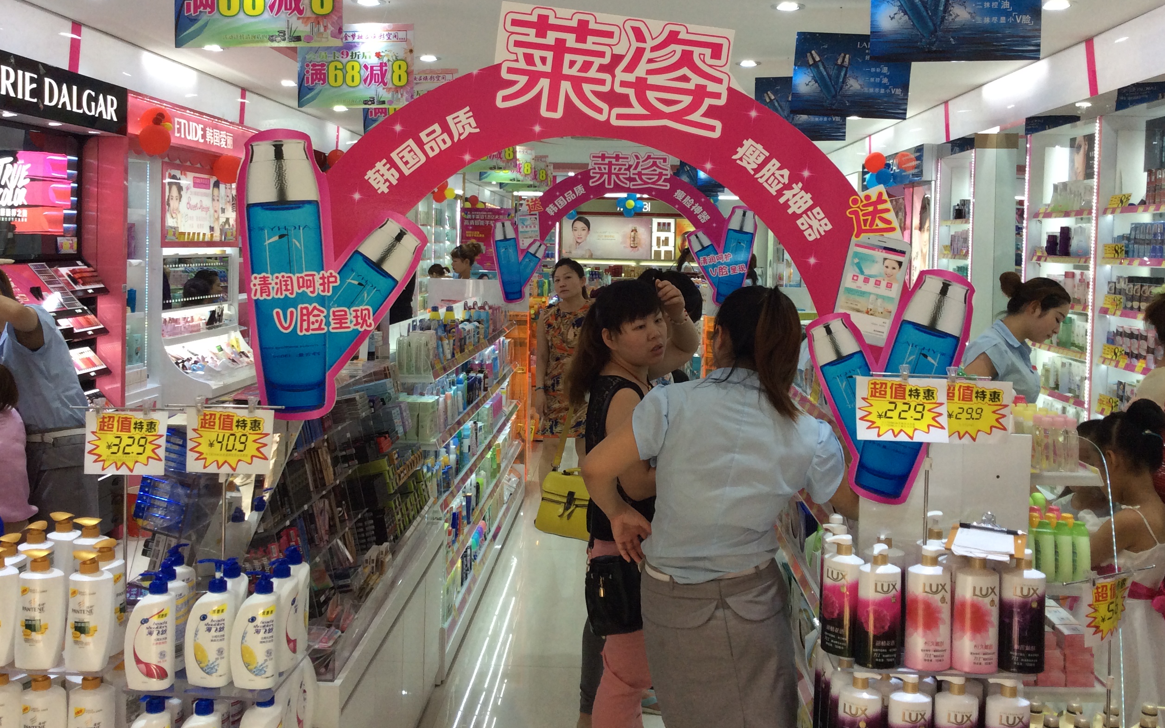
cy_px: 283
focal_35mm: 36
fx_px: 1143
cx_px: 586
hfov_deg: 54.0
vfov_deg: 35.2
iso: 64
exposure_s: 1/100
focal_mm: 3.3
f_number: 2.4
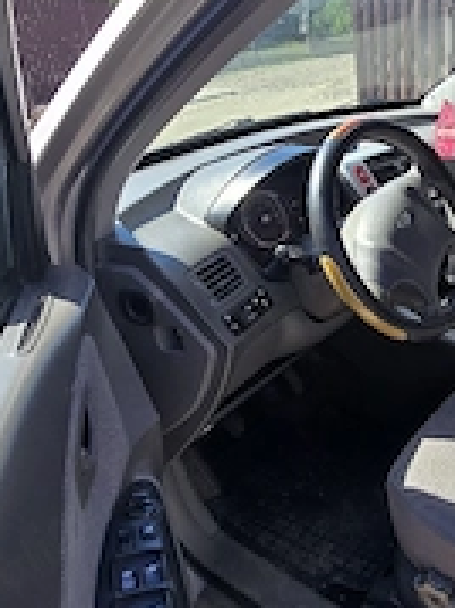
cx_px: 380
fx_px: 509
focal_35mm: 29
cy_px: 323
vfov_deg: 61.6
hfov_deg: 45.1
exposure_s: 1/833
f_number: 2.2
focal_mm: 2.2
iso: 50
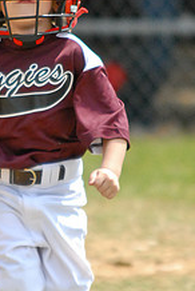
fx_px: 5013
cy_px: 176
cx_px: 33
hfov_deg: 2.2
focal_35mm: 619
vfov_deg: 3.3
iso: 800
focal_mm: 200
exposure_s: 1/8000
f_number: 2.8
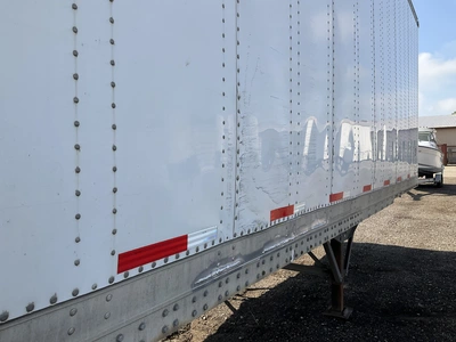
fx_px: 382
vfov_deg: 48.2
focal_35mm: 29
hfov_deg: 61.7
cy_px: 171
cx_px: 228
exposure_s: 1/1015
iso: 25
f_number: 1.8
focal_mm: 3
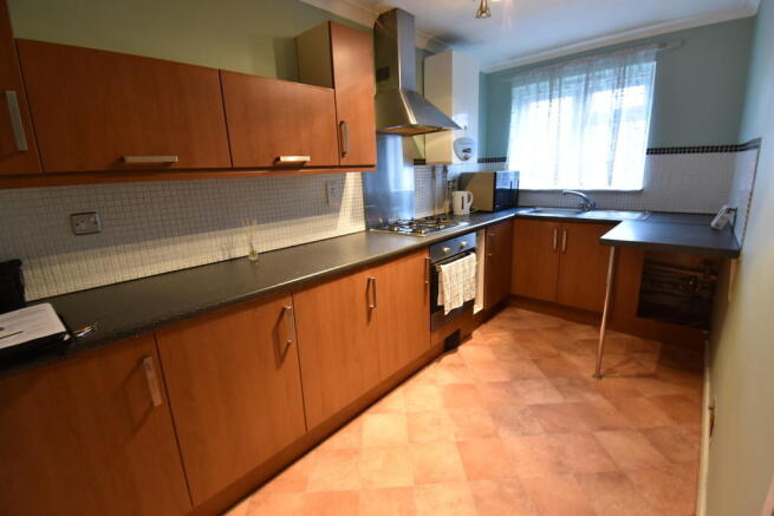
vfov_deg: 77.4
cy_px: 258
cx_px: 387
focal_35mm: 15
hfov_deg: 100.4
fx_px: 323
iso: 400
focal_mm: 10
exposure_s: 1/2
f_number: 8
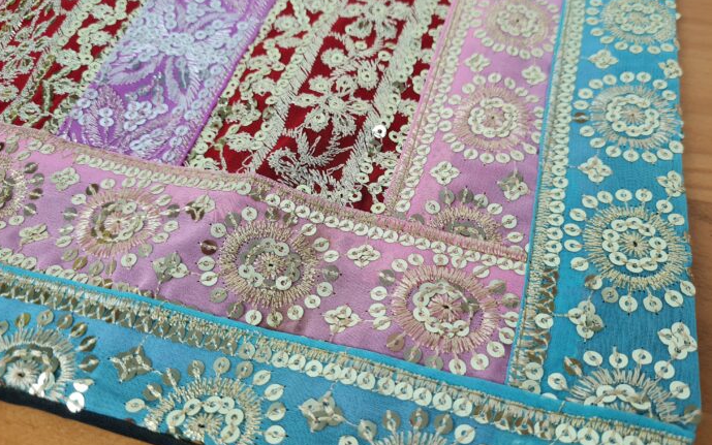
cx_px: 351
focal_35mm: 28
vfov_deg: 44.5
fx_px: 543
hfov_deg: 66.5
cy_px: 210
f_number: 1.8
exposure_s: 1/120
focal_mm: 5.4
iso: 100
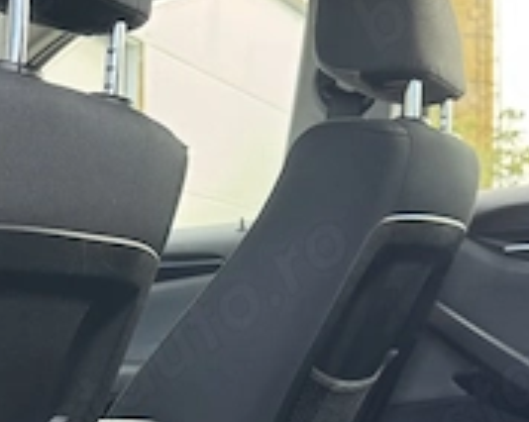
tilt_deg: -2.9
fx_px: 1235
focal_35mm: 79
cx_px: -6
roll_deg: +0.5
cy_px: 398
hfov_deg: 23.1
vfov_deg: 19.0
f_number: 1.78
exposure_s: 1/137
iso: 80
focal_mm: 6.76
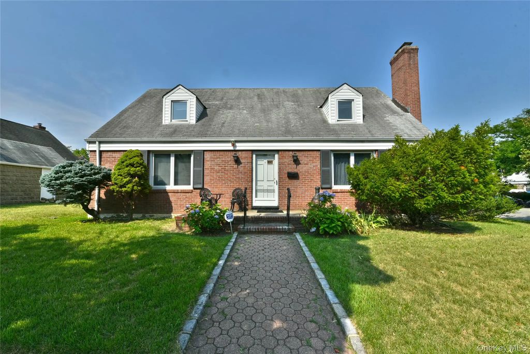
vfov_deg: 81.2
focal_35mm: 14
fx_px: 206
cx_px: 265
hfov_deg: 104.2
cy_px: 177
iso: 100
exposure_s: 1/200
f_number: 16
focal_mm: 14
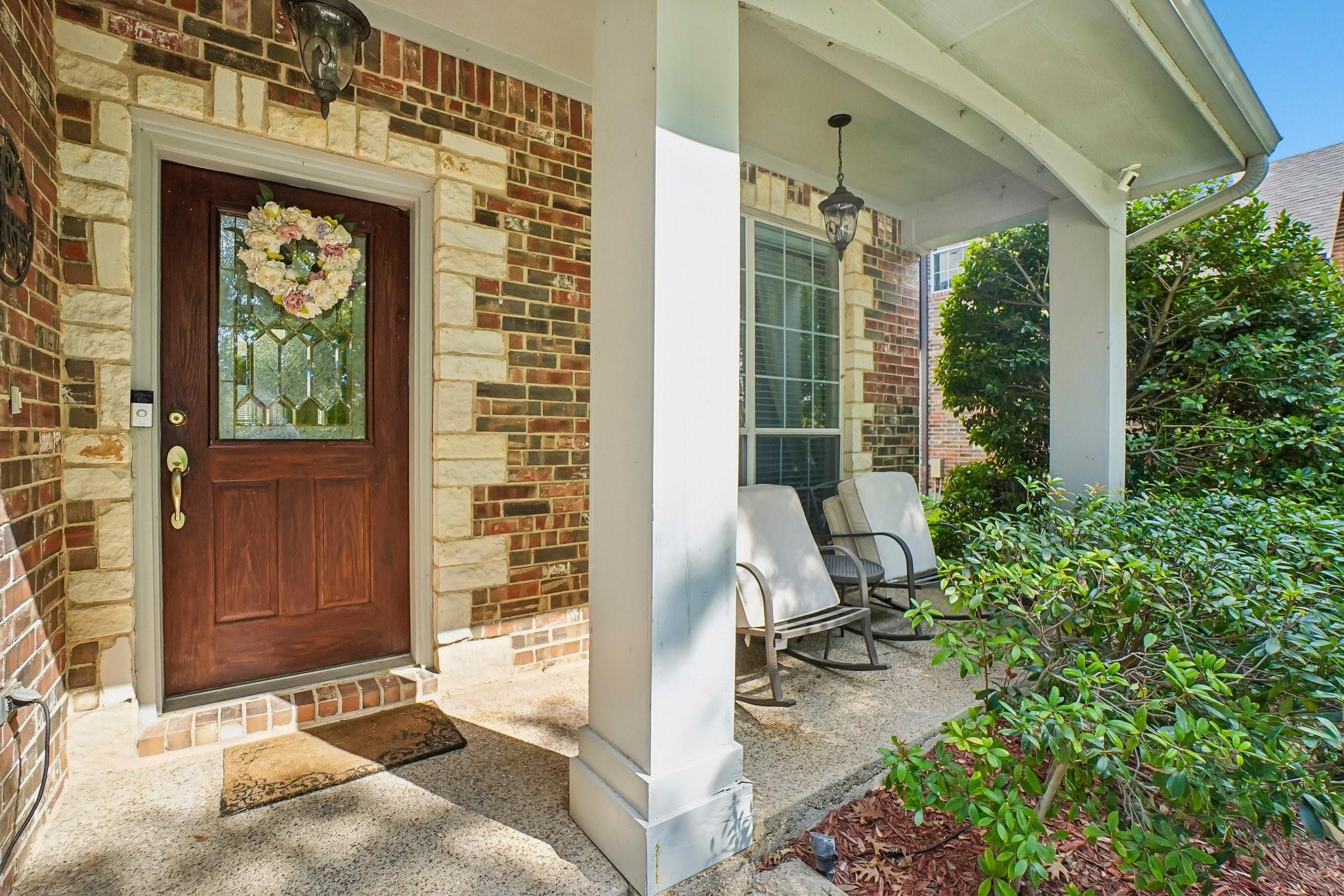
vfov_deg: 77.3
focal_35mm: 15
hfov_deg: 100.4
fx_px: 560
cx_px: 672
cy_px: 448
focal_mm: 10
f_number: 8
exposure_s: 1/200
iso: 400
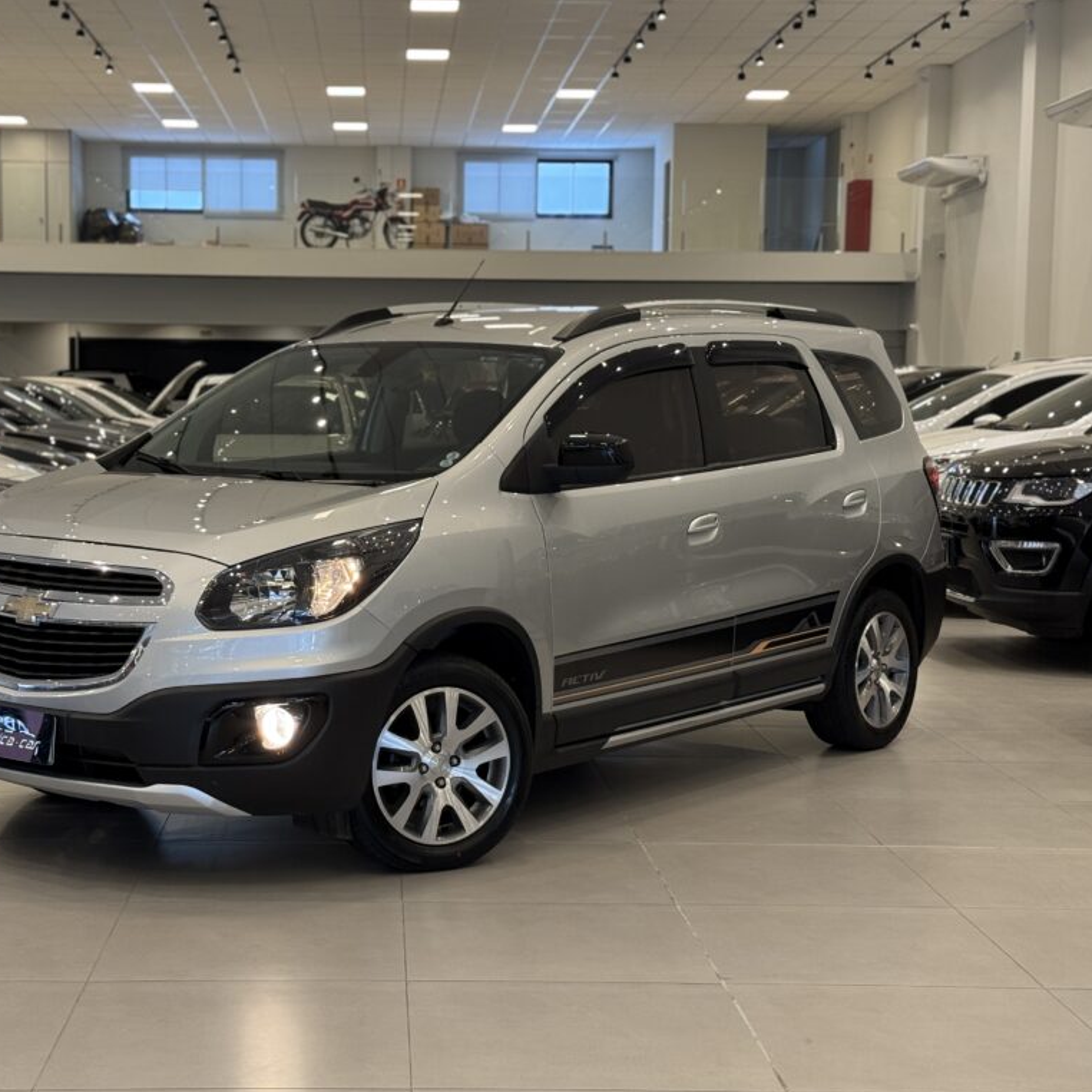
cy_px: 547
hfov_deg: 29.9
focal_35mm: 57
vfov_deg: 30.0
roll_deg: -0.1
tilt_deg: -3.7
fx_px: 2034
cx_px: 417
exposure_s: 1/60
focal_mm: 6.76
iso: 125
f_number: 1.78
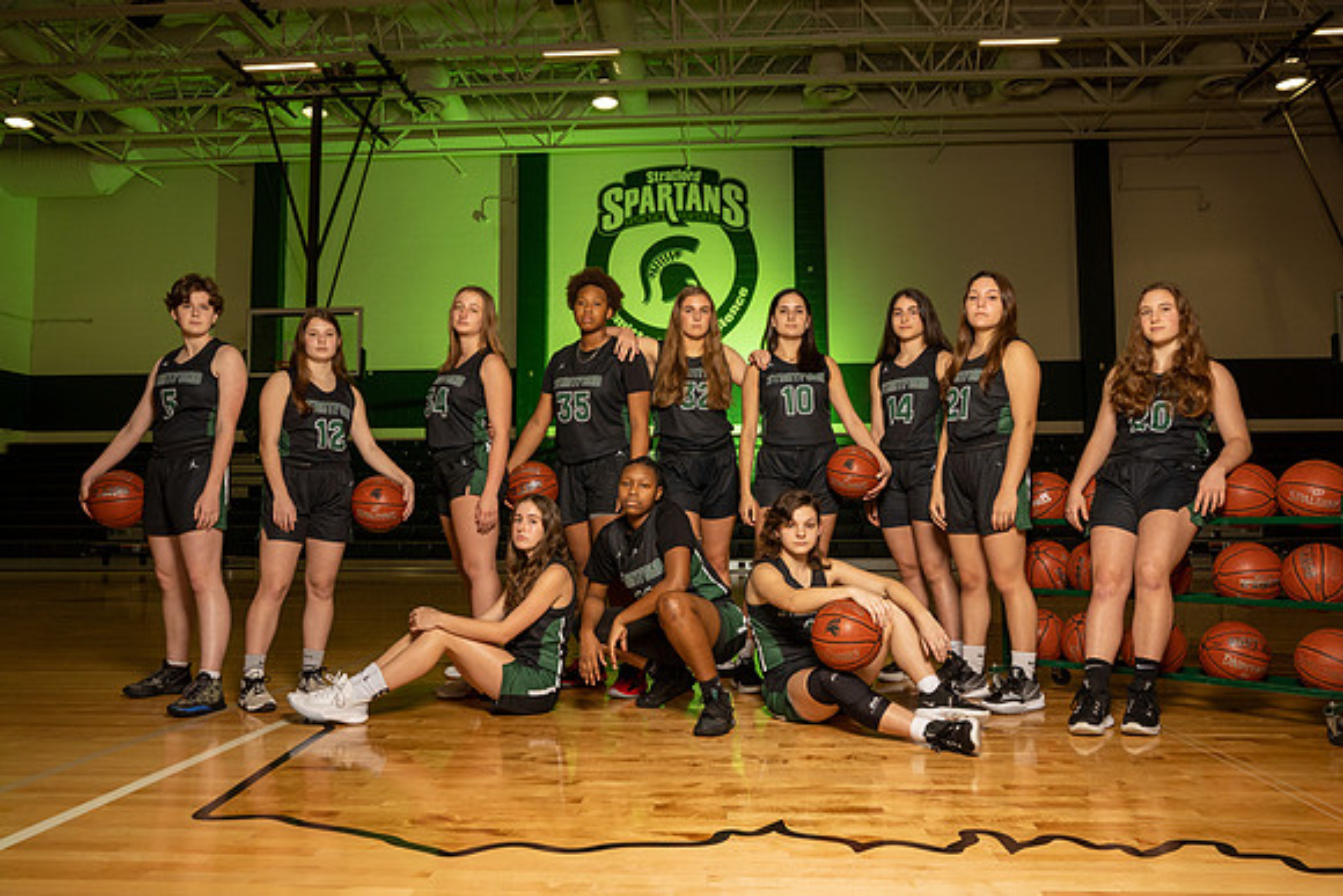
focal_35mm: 29
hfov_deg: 63.6
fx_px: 1082
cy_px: 448
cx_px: 672
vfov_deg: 45.0
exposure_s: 1/250
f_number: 8
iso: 800
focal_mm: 29
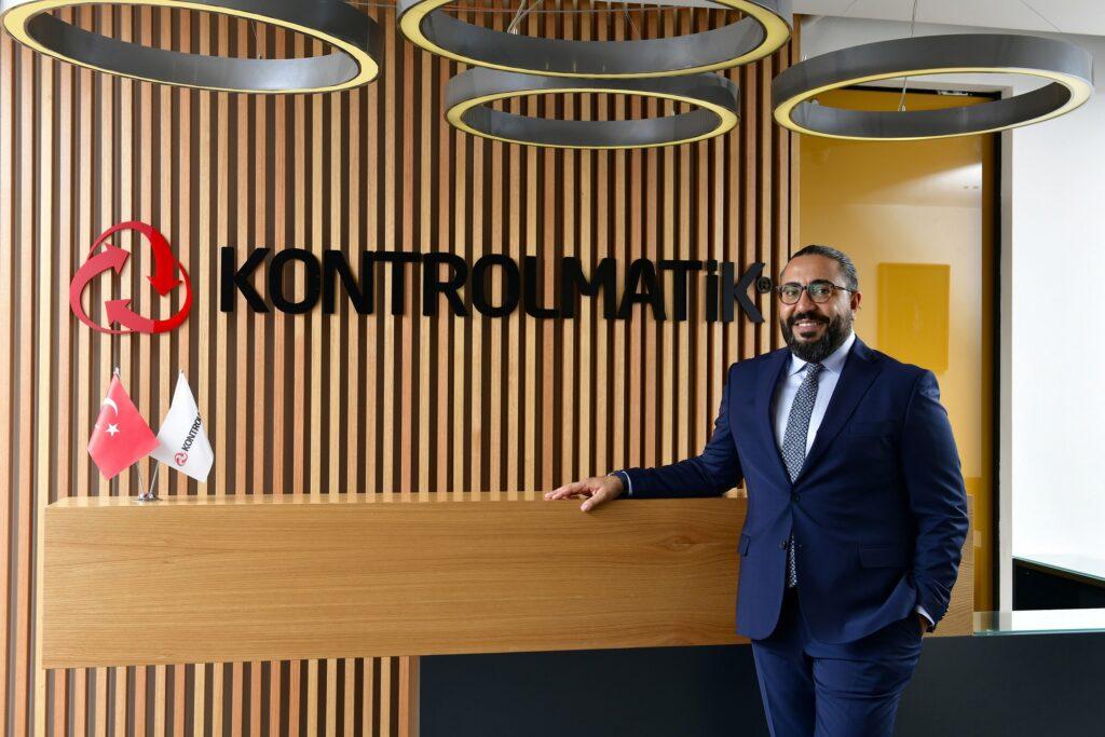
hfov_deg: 46.4
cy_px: 368
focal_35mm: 42
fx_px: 1289
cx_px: 552
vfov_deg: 31.9
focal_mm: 42
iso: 250
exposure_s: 1/60
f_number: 6.3
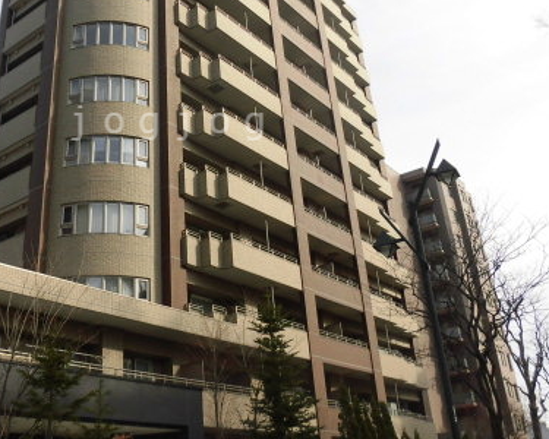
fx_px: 650
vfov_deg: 36.7
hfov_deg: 44.9
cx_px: 171
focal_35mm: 40
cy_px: 123
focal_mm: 4.3
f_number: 3.1
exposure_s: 1/1000
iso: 100
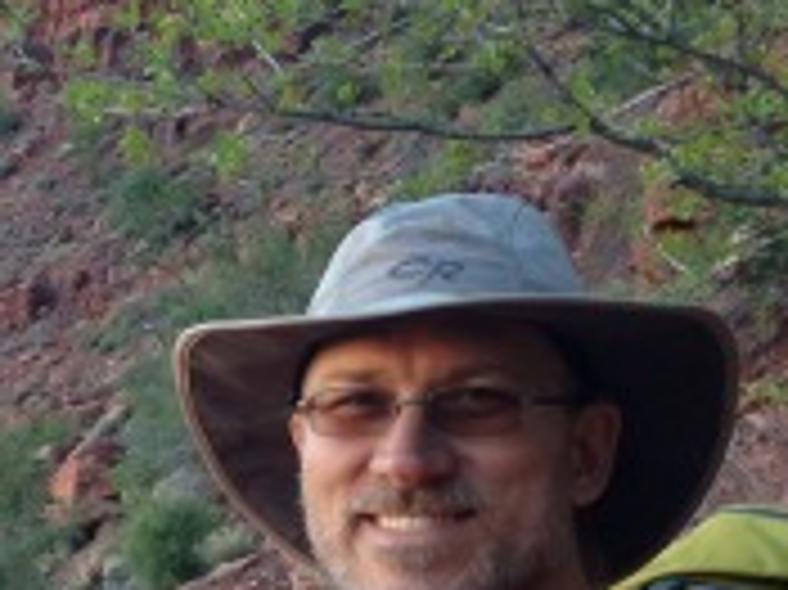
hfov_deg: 15.4
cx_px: -293
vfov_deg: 12.0
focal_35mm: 121
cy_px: 640
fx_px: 2753
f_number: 2.4
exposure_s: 1/120
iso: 64
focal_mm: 4.12
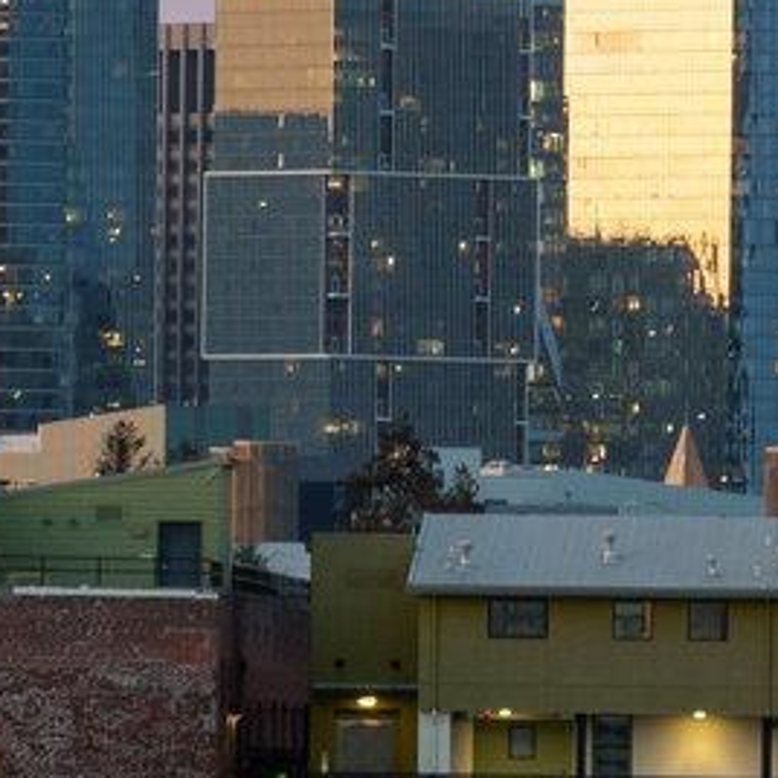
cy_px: -314
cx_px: 865
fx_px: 26114
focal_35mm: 1027
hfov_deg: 1.7
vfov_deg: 1.7
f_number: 11
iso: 400
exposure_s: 1/4
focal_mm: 180
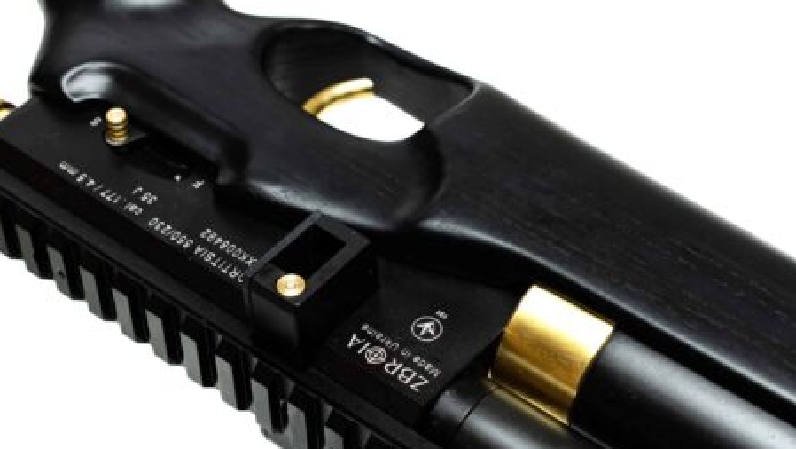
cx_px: 379
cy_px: 289
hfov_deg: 20.4
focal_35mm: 105
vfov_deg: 11.5
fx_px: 2217
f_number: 6.3
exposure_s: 1/125
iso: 400
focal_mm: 50
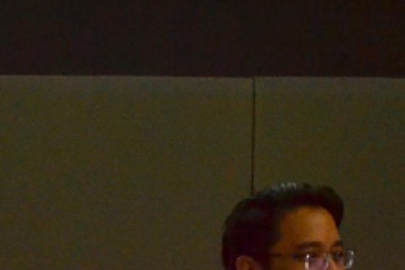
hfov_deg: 7.1
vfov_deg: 4.7
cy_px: 351
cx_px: 278
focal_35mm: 291
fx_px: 3269
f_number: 5.6
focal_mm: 55
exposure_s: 1/30
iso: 1600
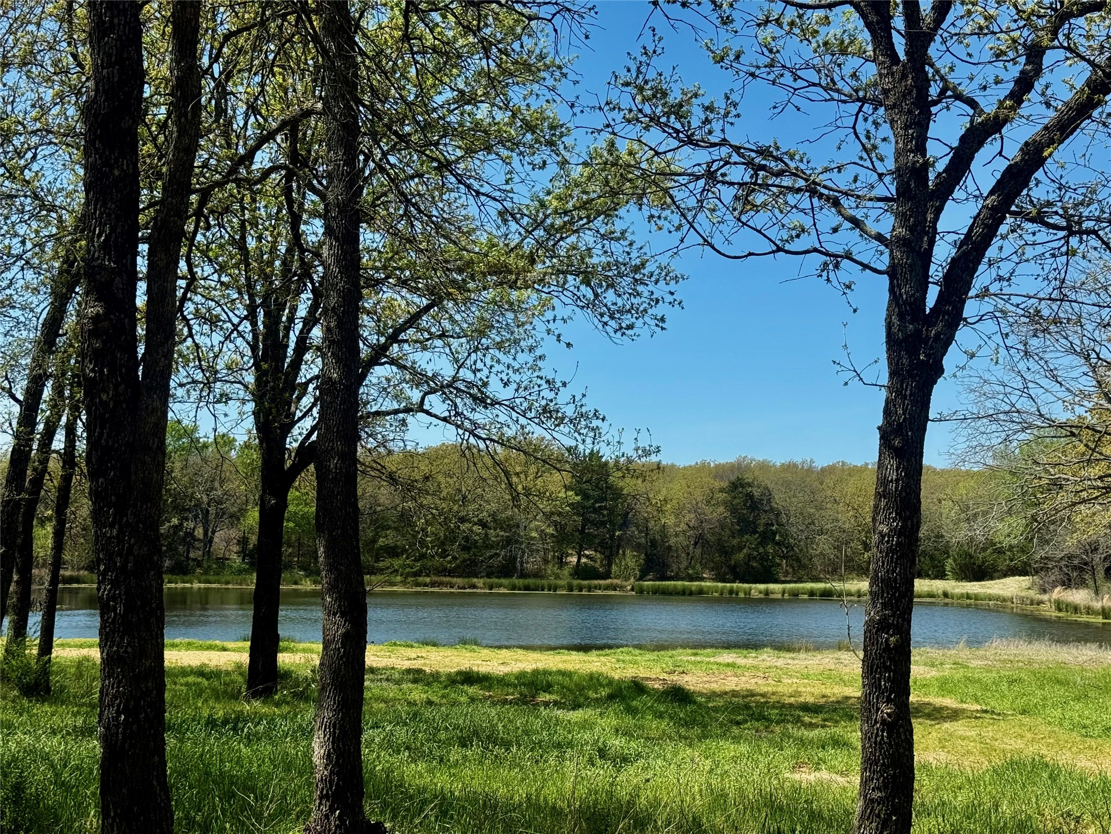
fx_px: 1541
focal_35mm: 48
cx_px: 556
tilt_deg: +5.9
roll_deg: -1.3
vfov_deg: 30.3
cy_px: 417
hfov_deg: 39.7
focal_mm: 6.76
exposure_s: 1/3096
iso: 64
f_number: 1.78
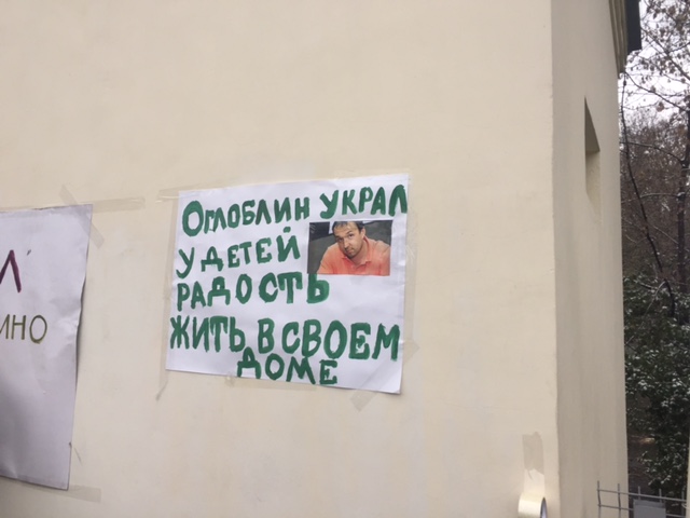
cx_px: 345
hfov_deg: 61.7
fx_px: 578
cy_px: 259
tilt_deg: +6.9
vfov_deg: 48.2
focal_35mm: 29
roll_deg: -2.1
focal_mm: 4.15
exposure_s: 1/100
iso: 50
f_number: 2.2
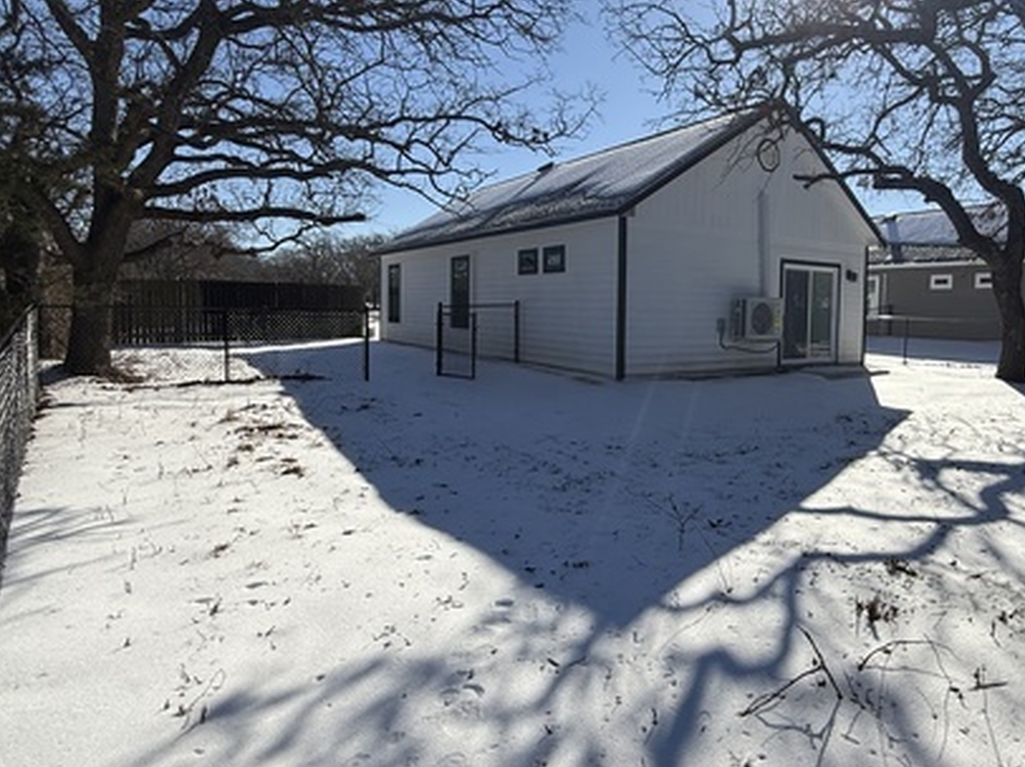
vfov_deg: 58.7
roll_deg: -1.1
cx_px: 665
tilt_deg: -2.7
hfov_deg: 72.2
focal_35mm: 23
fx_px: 681
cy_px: 343
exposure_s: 1/4149
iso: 50
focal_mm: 2.22
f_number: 2.2
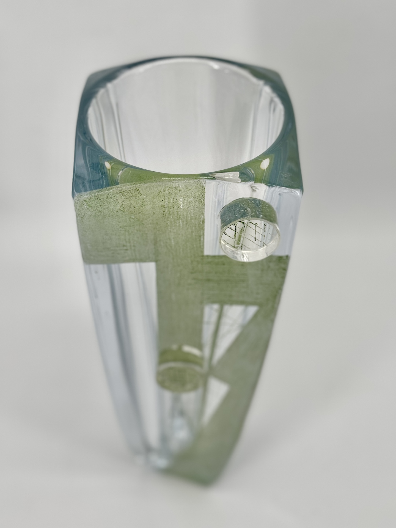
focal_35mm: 48
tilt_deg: -44.4
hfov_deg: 30.3
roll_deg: +0.6
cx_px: 198
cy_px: 264
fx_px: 732
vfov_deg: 39.7
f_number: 1.78
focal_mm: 6.86
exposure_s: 1/1043
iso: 64
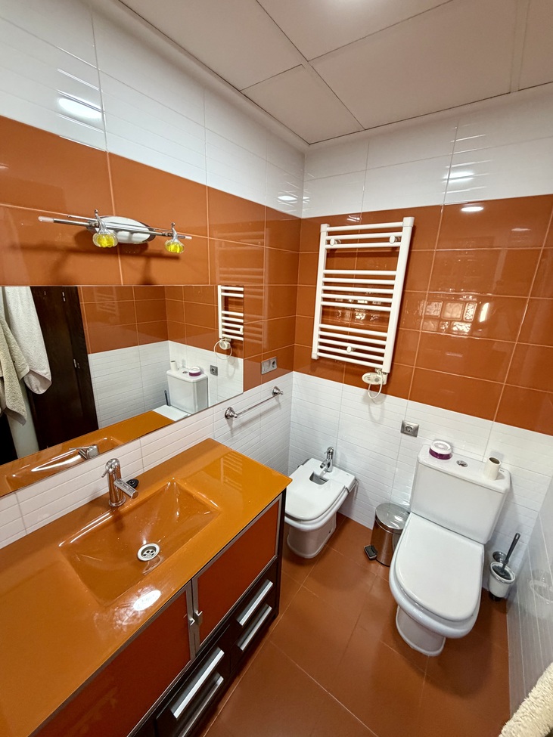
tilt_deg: -17.1
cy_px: 368
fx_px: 298
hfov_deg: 85.7
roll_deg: -2.1
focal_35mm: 14
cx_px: 276
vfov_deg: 102.1
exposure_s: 1/100
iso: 320
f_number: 2.2
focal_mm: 2.22
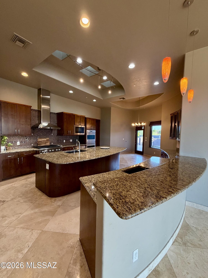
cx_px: 104
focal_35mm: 14
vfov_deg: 102.1
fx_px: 112
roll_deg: -1.2
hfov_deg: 85.7
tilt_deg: -2.7
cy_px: 139
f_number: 2.2
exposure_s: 1/60
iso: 250
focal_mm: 2.22
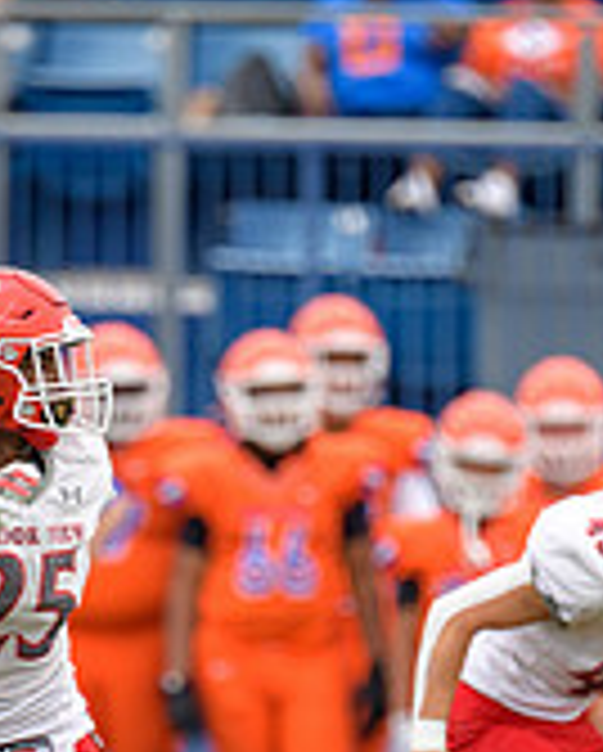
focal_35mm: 978
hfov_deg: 1.6
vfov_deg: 2.0
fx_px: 21778
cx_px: 198
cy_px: 736
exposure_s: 1/500
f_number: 2.8
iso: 360
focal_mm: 300
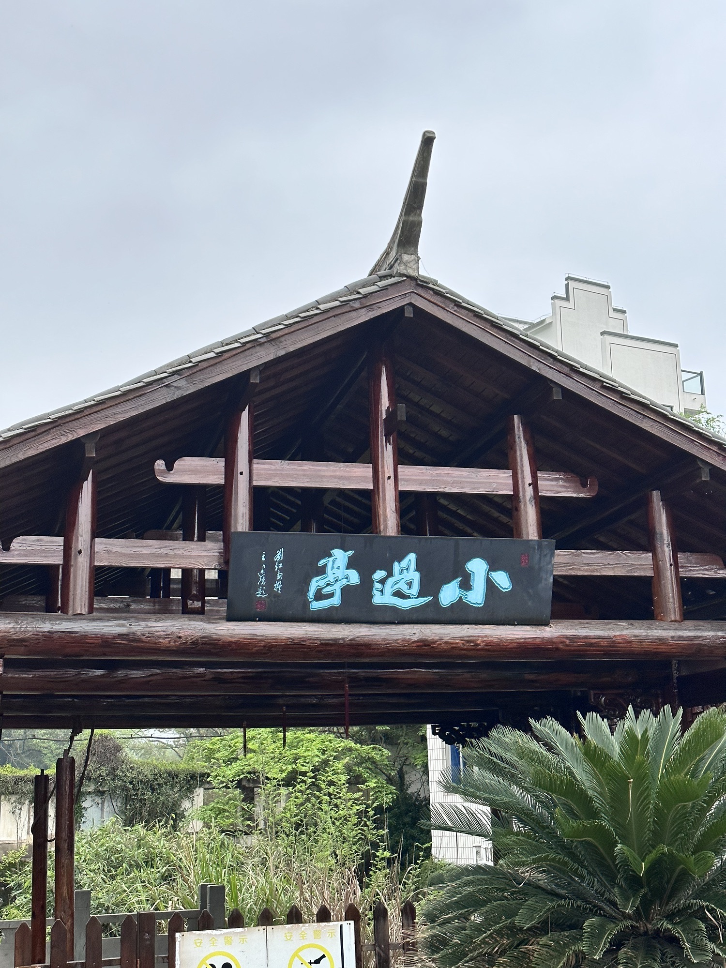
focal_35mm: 48
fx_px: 1342
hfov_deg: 30.3
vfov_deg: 39.7
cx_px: 363
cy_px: 484
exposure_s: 1/64
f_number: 1.78
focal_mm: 6.86
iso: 80
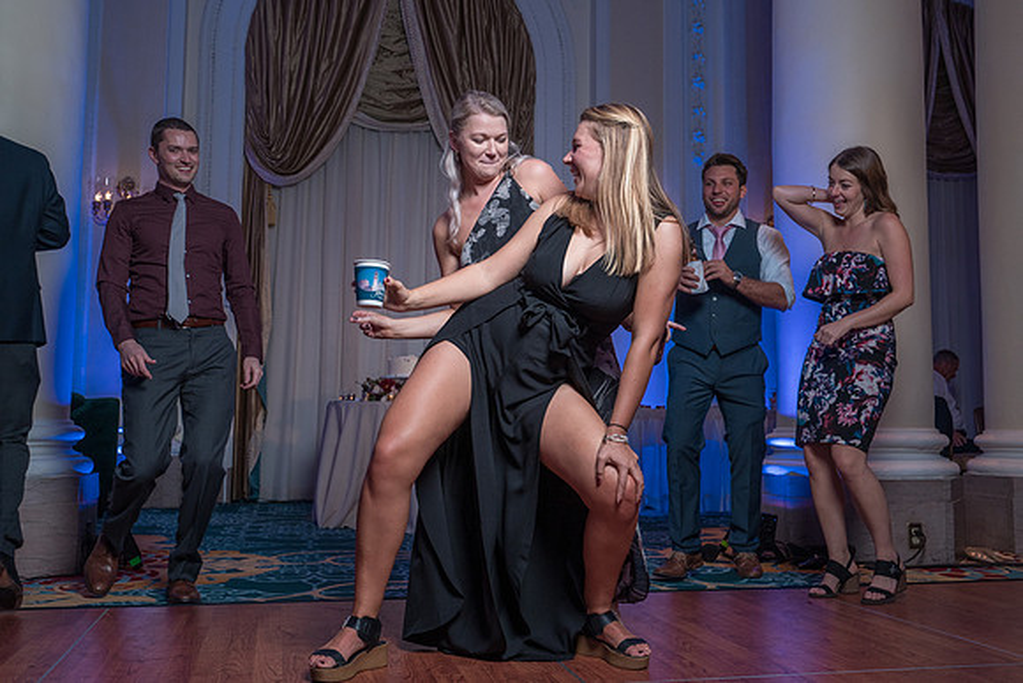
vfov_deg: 38.9
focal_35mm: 34
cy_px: 341
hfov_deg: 55.8
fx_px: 965
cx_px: 506
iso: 2000
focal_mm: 31
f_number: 5.6
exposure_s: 1/200
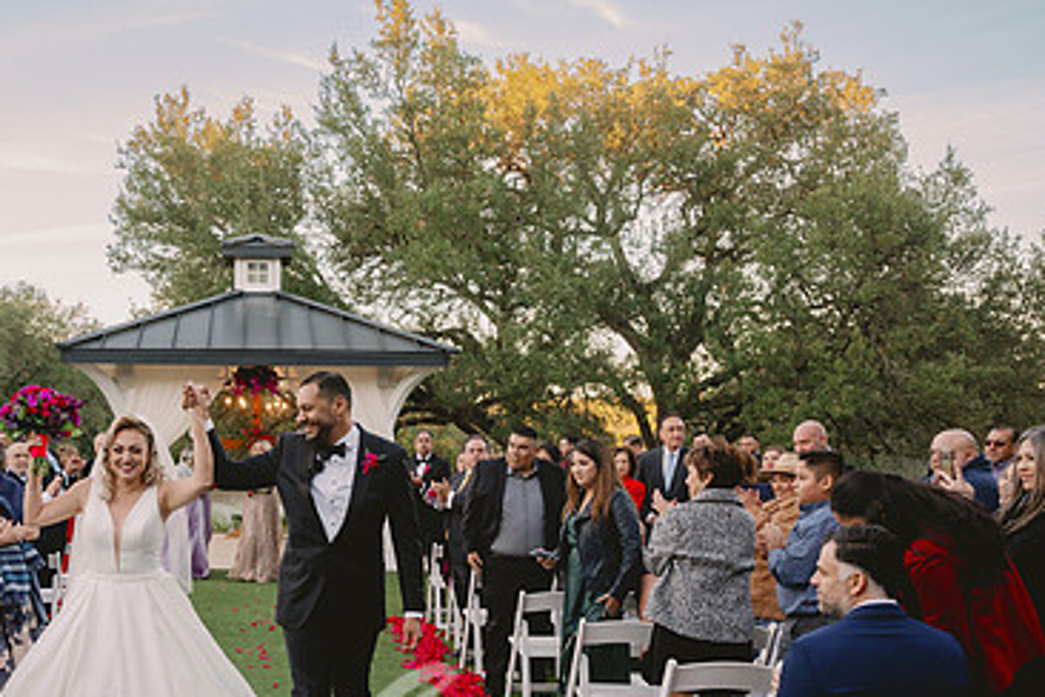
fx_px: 1103
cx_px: 291
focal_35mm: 38
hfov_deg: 49.1
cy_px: 503
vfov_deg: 34.5
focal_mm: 24
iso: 800
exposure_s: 1/500
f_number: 3.5
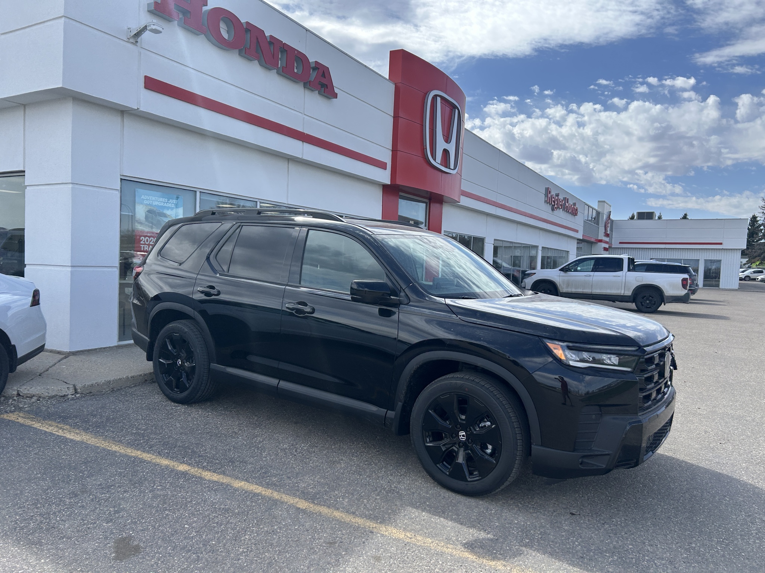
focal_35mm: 26
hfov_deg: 67.3
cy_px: 286
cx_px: 382
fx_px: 575
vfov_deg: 53.1
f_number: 1.5
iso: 50
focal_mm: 5.7
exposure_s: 1/2841
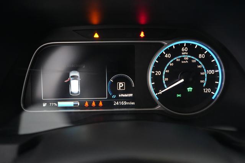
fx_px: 190
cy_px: 82
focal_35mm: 28
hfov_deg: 65.5
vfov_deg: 46.4
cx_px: 122
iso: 12800
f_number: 2.8
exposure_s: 1/320
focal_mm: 28
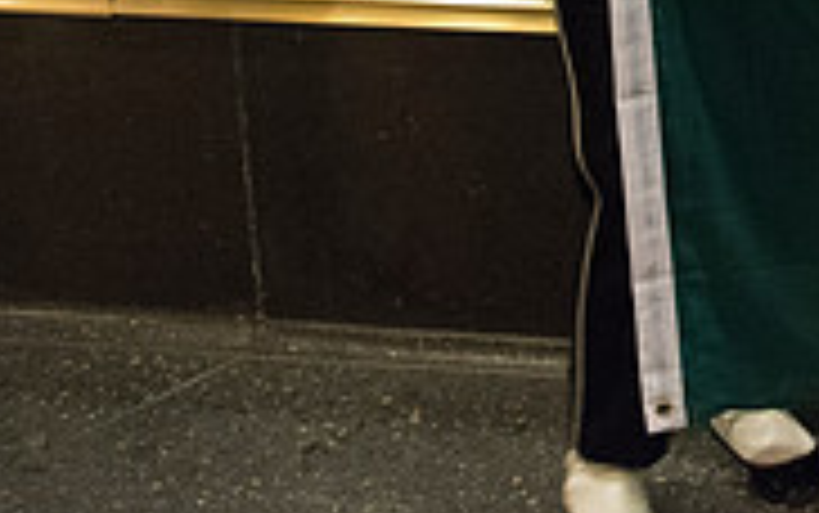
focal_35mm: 78
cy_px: -344
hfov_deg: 23.0
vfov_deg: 15.0
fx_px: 1742
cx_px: 1107
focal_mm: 24
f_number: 3.5
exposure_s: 1/80
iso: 10000
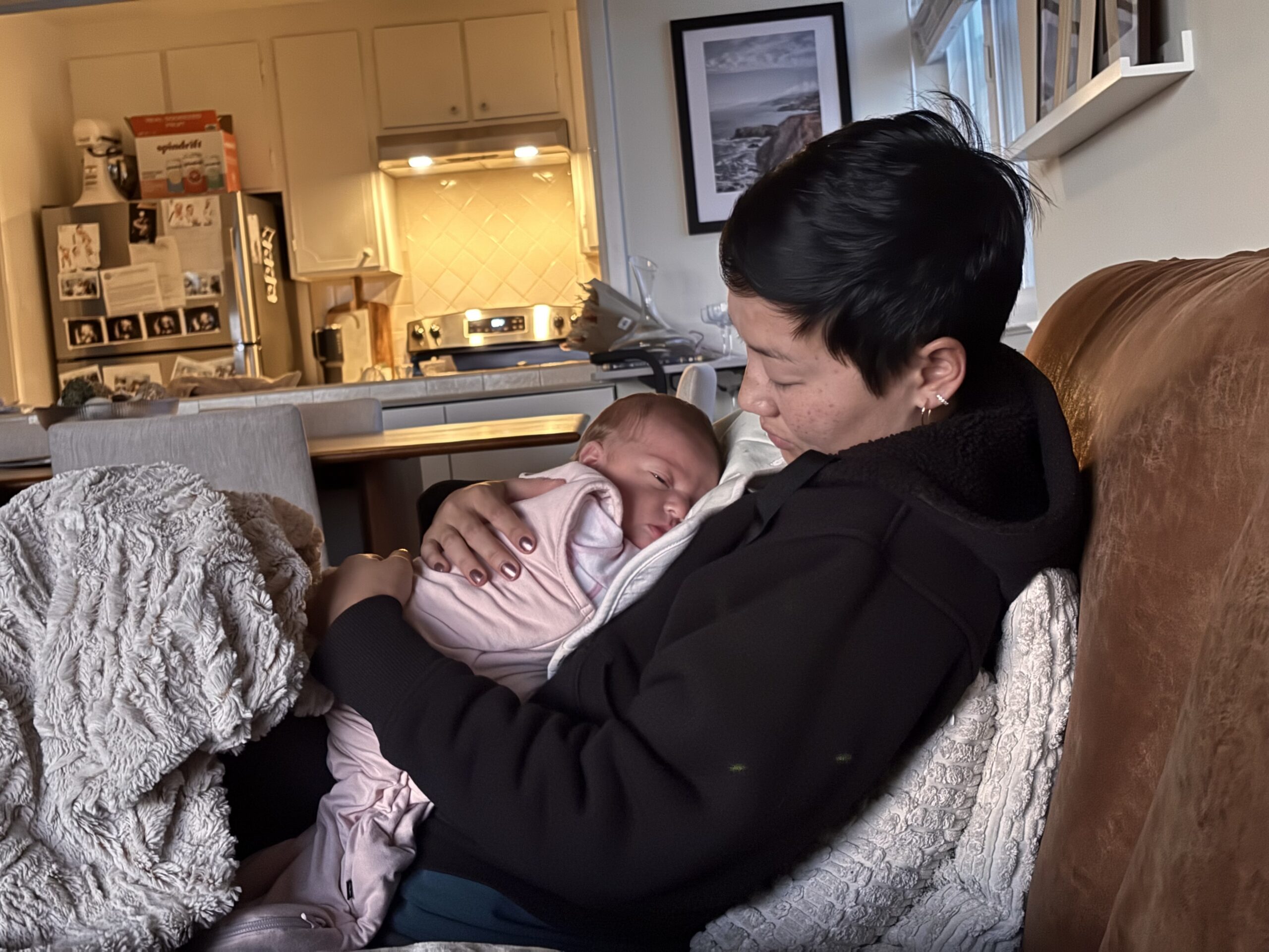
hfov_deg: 36.8
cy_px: 476
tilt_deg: -2.2
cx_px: 634
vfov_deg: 28.0
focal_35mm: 52
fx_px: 1906
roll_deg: +5.1
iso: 640
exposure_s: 1/15
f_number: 1.6
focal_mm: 5.96
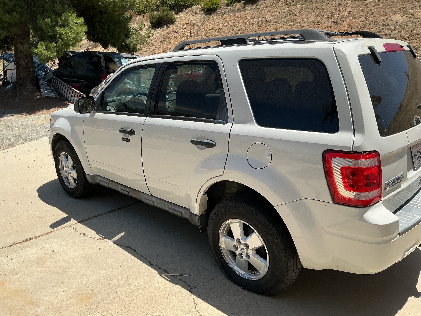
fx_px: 353
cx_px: 210
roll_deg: -2.4
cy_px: 158
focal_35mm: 29
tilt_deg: -16.8
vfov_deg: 48.2
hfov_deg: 61.7
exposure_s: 1/1675
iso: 25
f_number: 1.8
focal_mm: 3
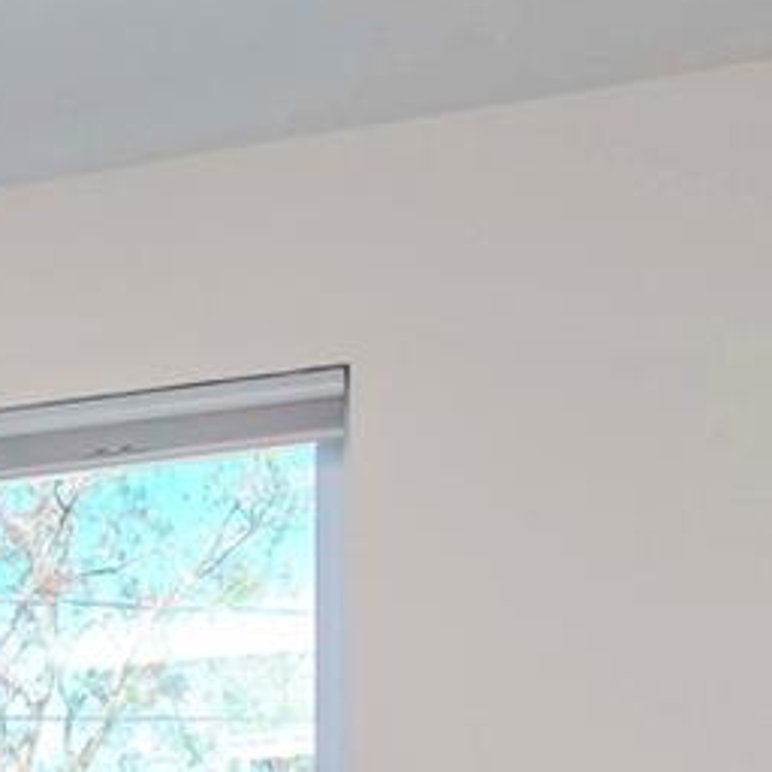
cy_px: 1152
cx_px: -814
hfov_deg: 15.4
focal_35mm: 88
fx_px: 2212
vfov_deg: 17.8
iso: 800
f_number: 6.3
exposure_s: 1/250
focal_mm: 11
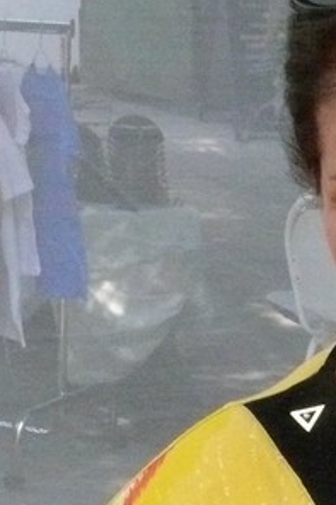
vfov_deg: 15.9
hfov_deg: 10.6
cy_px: 524
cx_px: 440
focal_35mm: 126
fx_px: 1766
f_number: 8
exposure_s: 1/400
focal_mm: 7.4
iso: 800
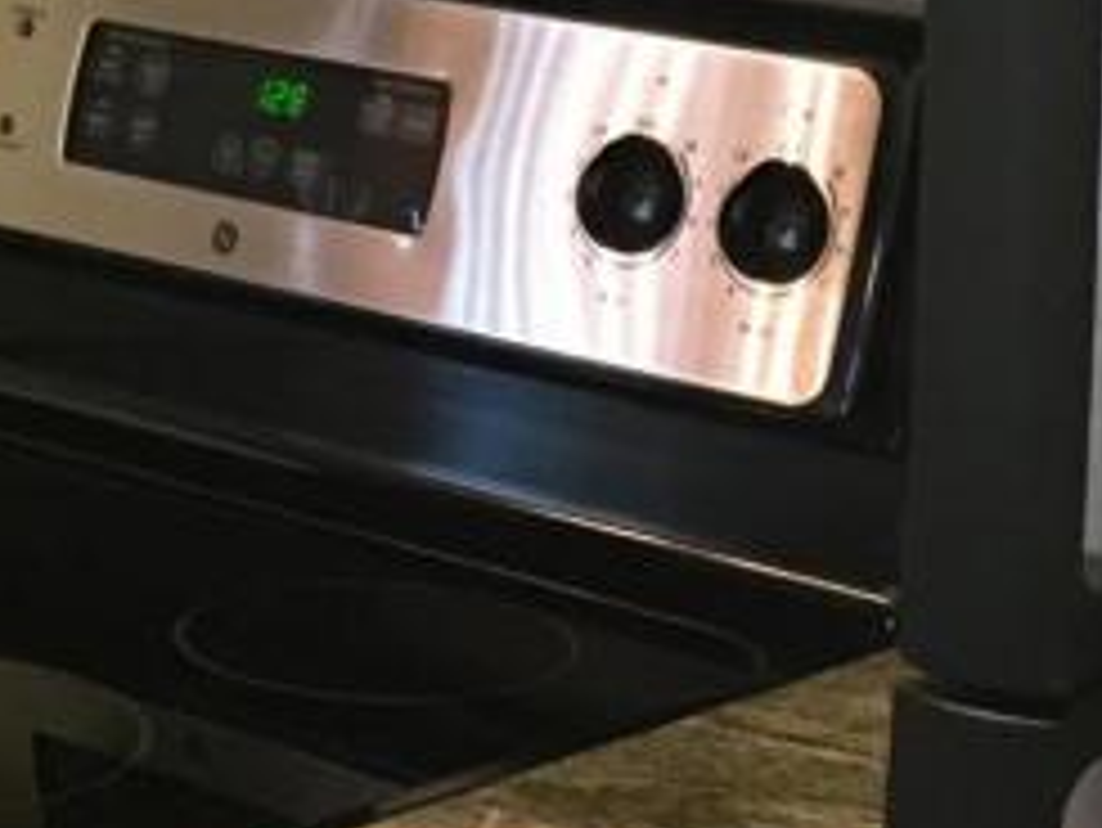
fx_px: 3854
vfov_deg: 12.1
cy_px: -40
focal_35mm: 121
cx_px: 607
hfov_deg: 16.3
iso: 100
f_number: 2.2
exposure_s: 1/10
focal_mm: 4.15
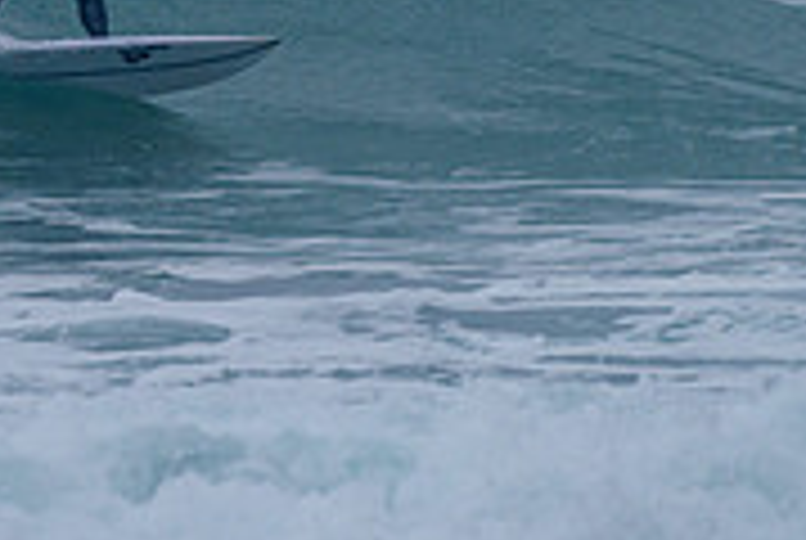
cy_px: -119
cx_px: 23
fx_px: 44448
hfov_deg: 1.0
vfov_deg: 0.7
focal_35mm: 1982
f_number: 5.6
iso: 360
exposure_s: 1/2000
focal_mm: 500
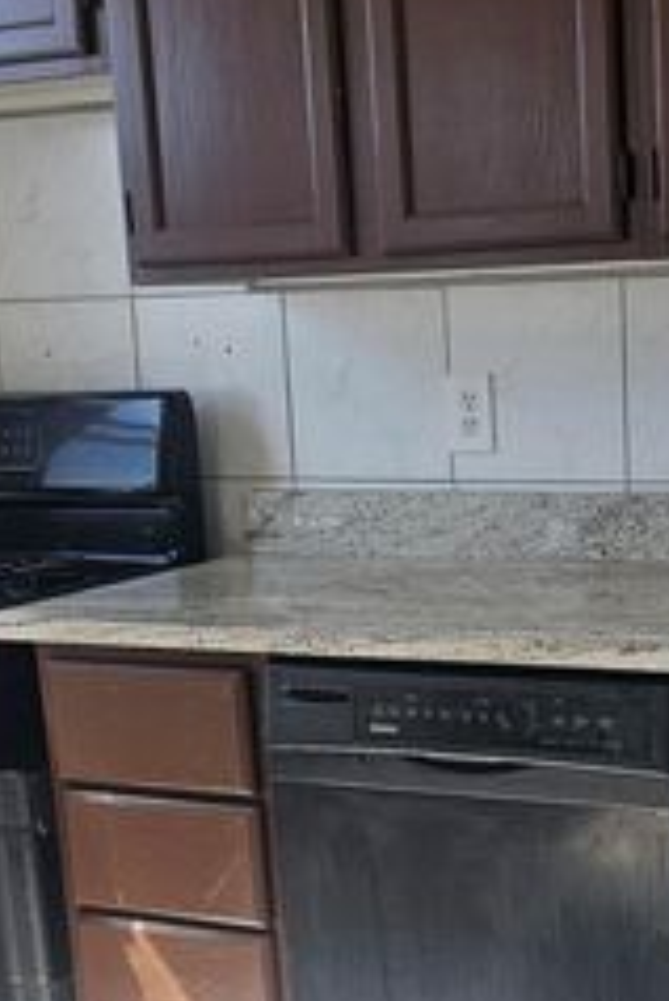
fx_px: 1865
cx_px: 564
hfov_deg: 20.1
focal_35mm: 67
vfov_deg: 29.8
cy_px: 683
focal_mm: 6.3
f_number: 1.7
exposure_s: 1/180
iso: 50
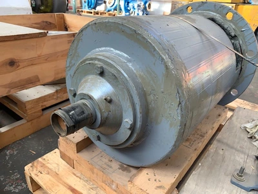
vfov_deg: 53.1
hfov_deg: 67.3
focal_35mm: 26
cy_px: 97
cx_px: 129
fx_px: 194
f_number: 1.8
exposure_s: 1/109
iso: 100
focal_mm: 4.25
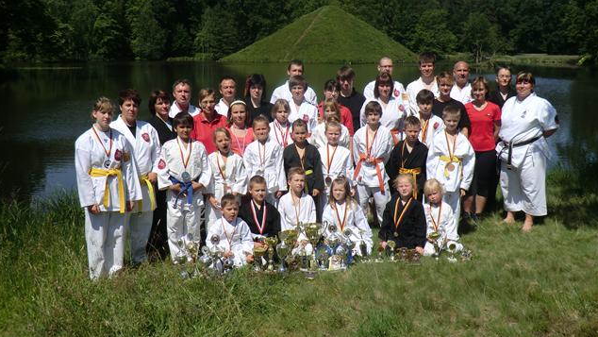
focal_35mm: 44
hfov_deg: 46.4
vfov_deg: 27.1
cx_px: 299
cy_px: 150
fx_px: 698
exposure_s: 1/200
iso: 64
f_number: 8.8
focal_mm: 7.1
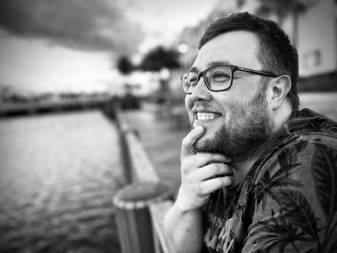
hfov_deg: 67.3
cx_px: 168
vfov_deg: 53.1
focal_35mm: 26
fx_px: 253
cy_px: 126
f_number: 1.5
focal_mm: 5.7
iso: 125
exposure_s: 1/121
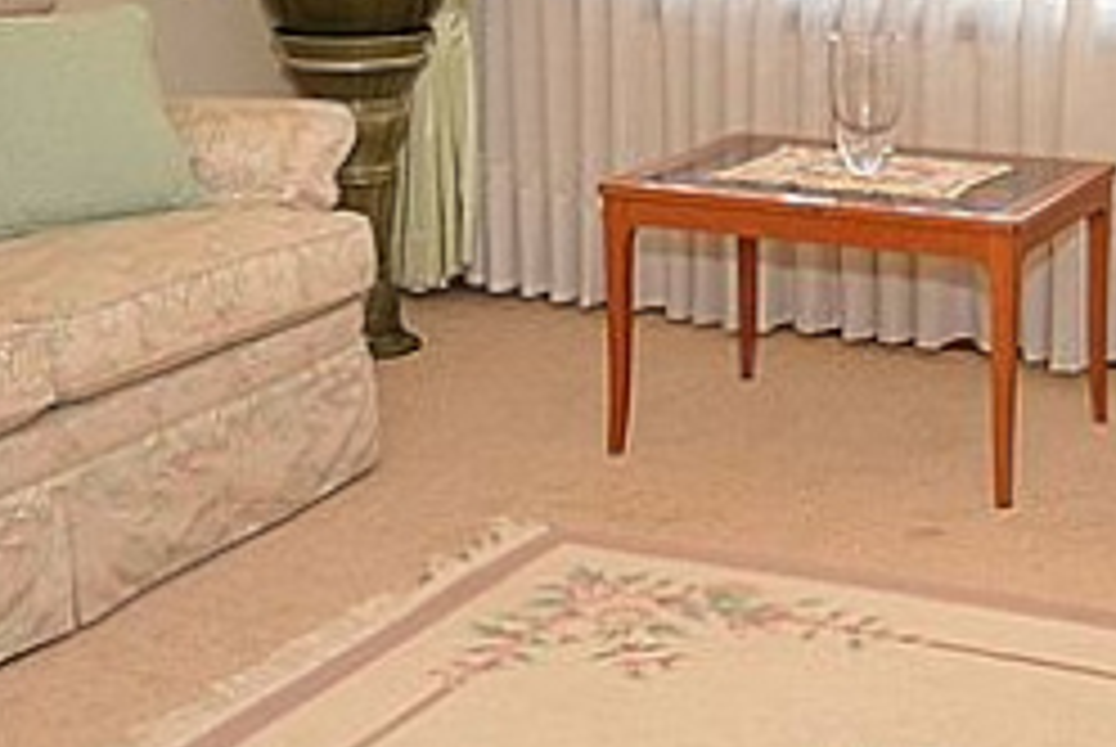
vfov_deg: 21.3
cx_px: 945
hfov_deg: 31.2
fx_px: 1924
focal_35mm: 62
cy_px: 29
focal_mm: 10
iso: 220
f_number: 4
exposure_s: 1/60
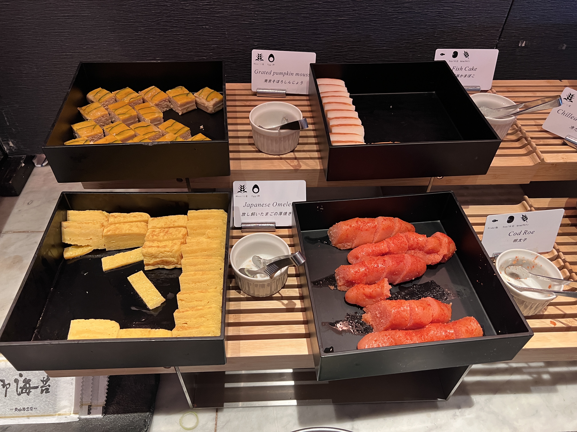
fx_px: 433
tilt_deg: -46.5
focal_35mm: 26
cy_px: 216
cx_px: 288
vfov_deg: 53.1
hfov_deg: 67.3
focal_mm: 5.7
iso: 250
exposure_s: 1/50
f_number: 1.5
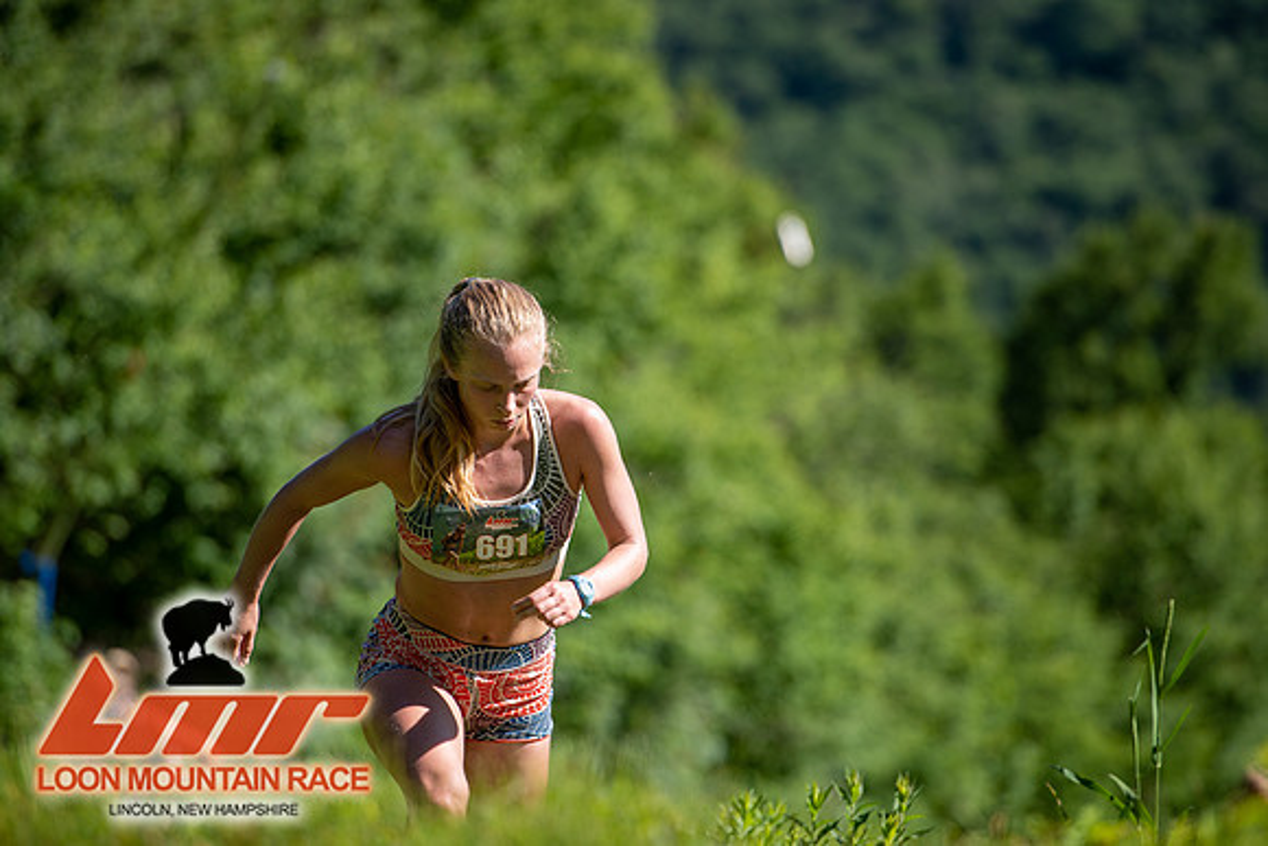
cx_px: 634
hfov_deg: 10.3
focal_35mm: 200
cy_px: 423
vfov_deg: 6.9
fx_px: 7046
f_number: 3.5
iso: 100
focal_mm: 200
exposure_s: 1/800
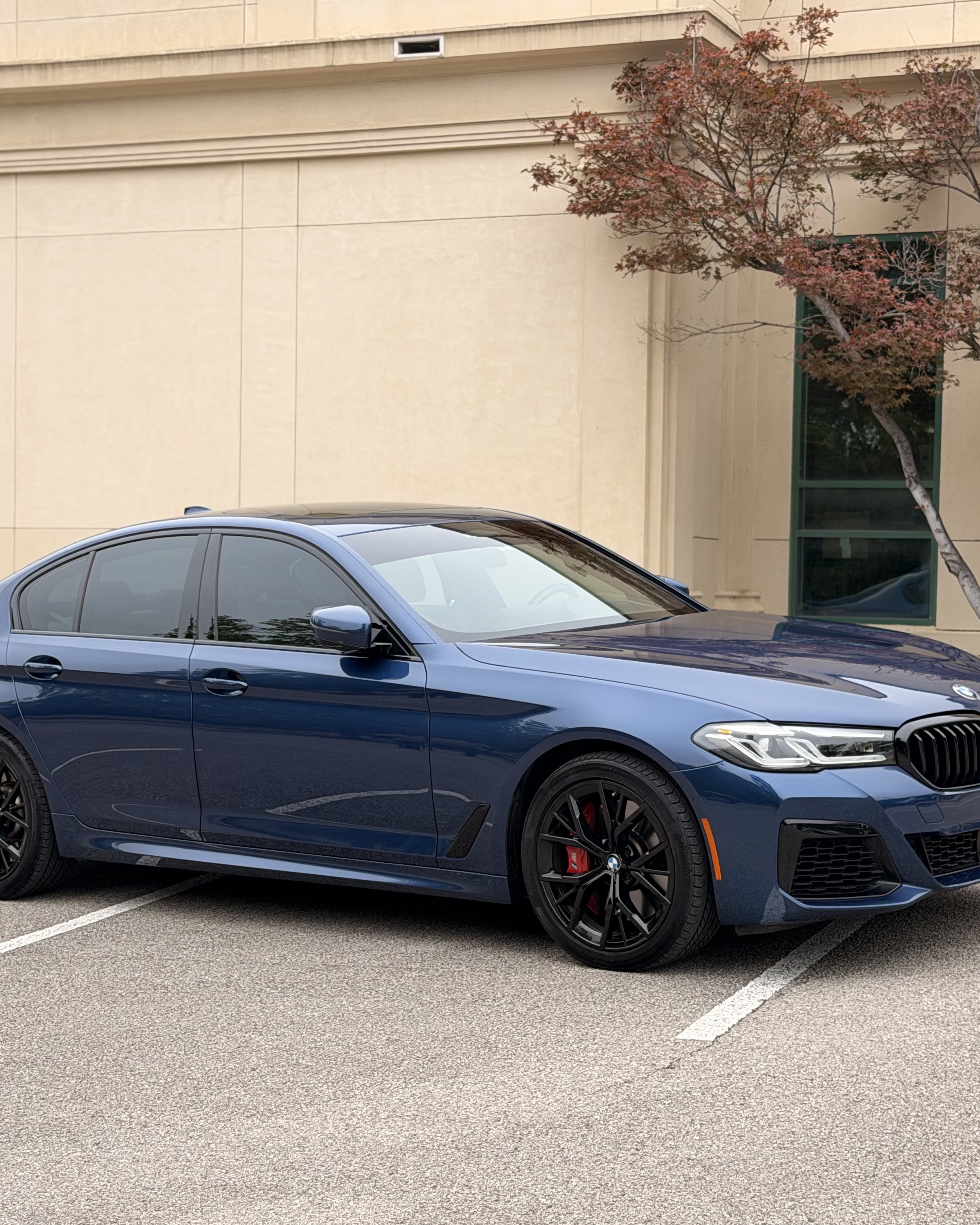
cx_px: 501
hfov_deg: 24.2
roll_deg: -0.1
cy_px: 611
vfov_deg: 30.0
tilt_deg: +0.3
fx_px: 2284
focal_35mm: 63
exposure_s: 1/1377
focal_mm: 6.76
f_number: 1.78
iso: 64
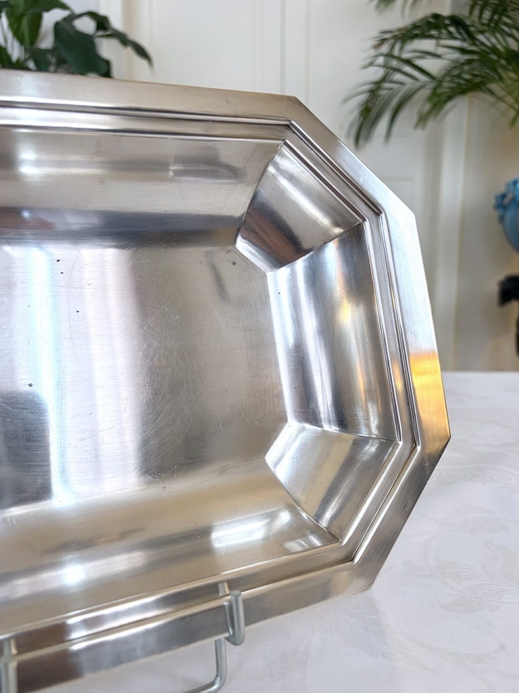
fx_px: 520
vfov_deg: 67.3
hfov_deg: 53.1
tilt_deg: -8.6
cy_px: 346
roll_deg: -0.9
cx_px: 260
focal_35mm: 26
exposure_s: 1/50
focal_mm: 5.96
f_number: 1.6
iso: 125
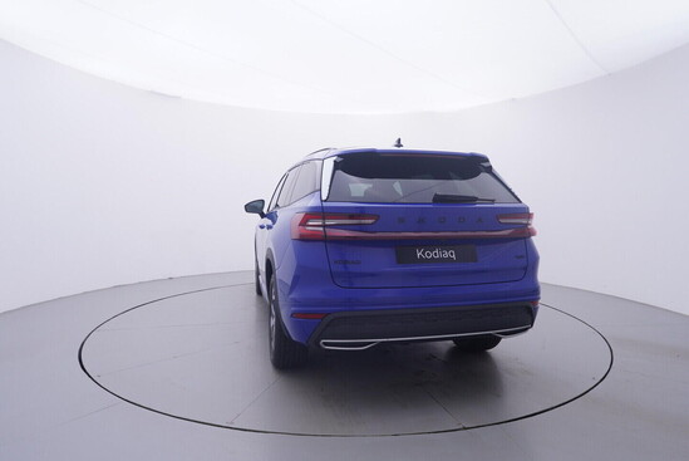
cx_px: 344
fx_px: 431
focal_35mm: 22
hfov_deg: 77.3
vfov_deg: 56.2
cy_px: 230
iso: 200
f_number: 5
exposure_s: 1/80
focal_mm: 15
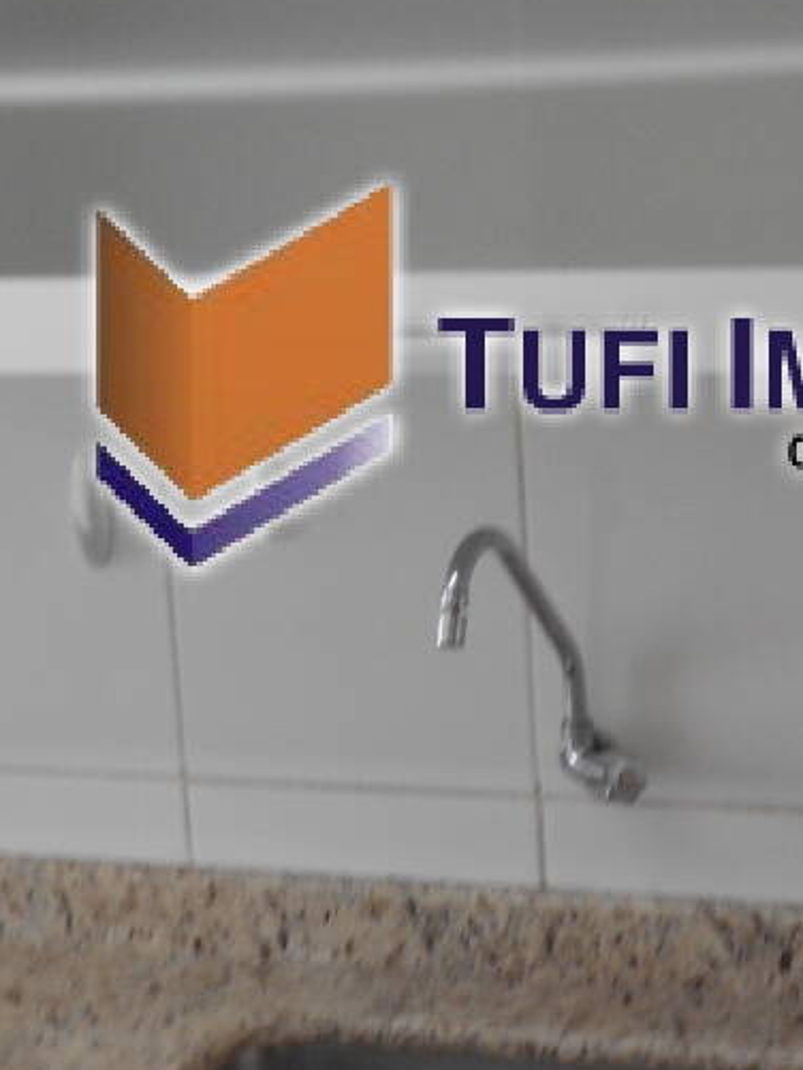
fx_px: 2566
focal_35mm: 83
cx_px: 560
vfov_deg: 23.5
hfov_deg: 17.7
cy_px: 363
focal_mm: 4.6
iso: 80
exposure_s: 1/30
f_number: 3.2
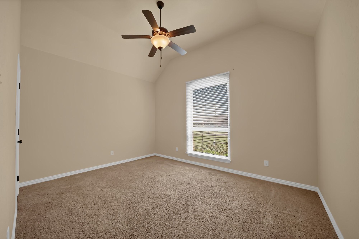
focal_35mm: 12
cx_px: 180
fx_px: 120
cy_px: 120
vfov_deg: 90.0
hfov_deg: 112.6
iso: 640
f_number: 9
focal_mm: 12
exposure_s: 1/13
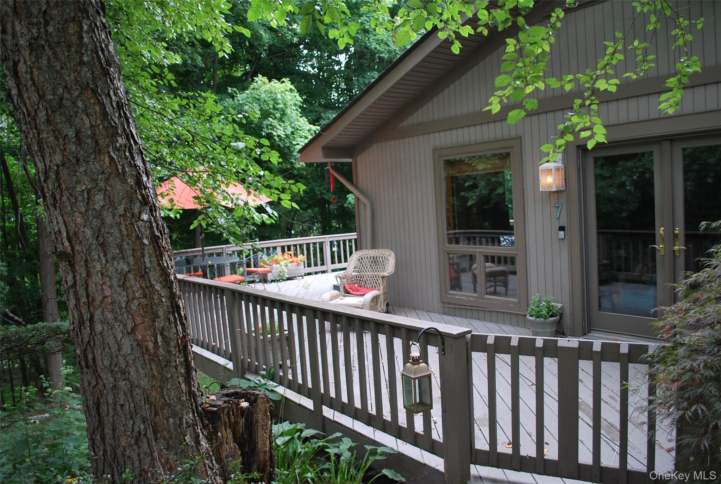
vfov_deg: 48.1
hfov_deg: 67.3
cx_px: 360
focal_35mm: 27
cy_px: 242
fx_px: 542
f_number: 3.5
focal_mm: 18
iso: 100
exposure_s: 1/20
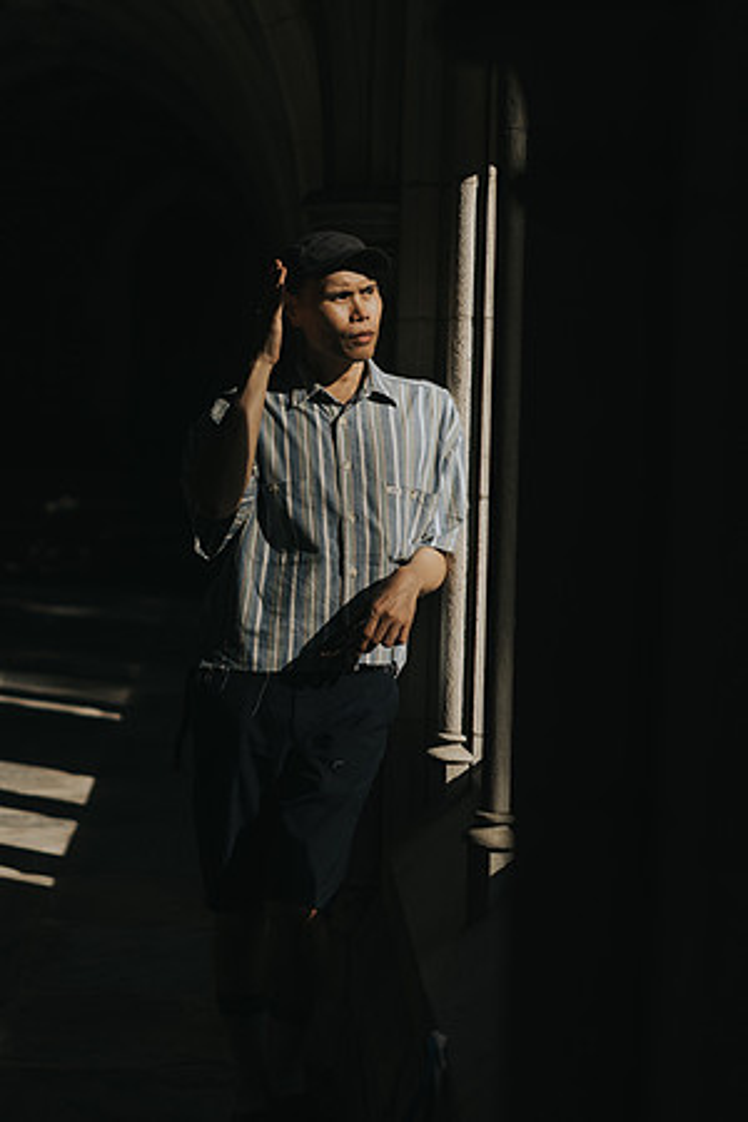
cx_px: 374
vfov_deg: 27.0
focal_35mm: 75
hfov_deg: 18.2
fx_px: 2337
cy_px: 561
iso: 50
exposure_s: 1/1250
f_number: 1.8
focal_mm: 50
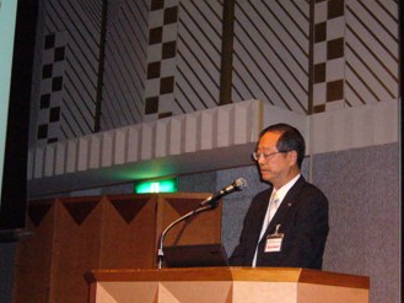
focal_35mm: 68
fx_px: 794
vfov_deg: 21.6
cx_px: 200
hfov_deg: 28.6
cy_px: 169
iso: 400
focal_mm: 5.8
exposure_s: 1/60
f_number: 2.8
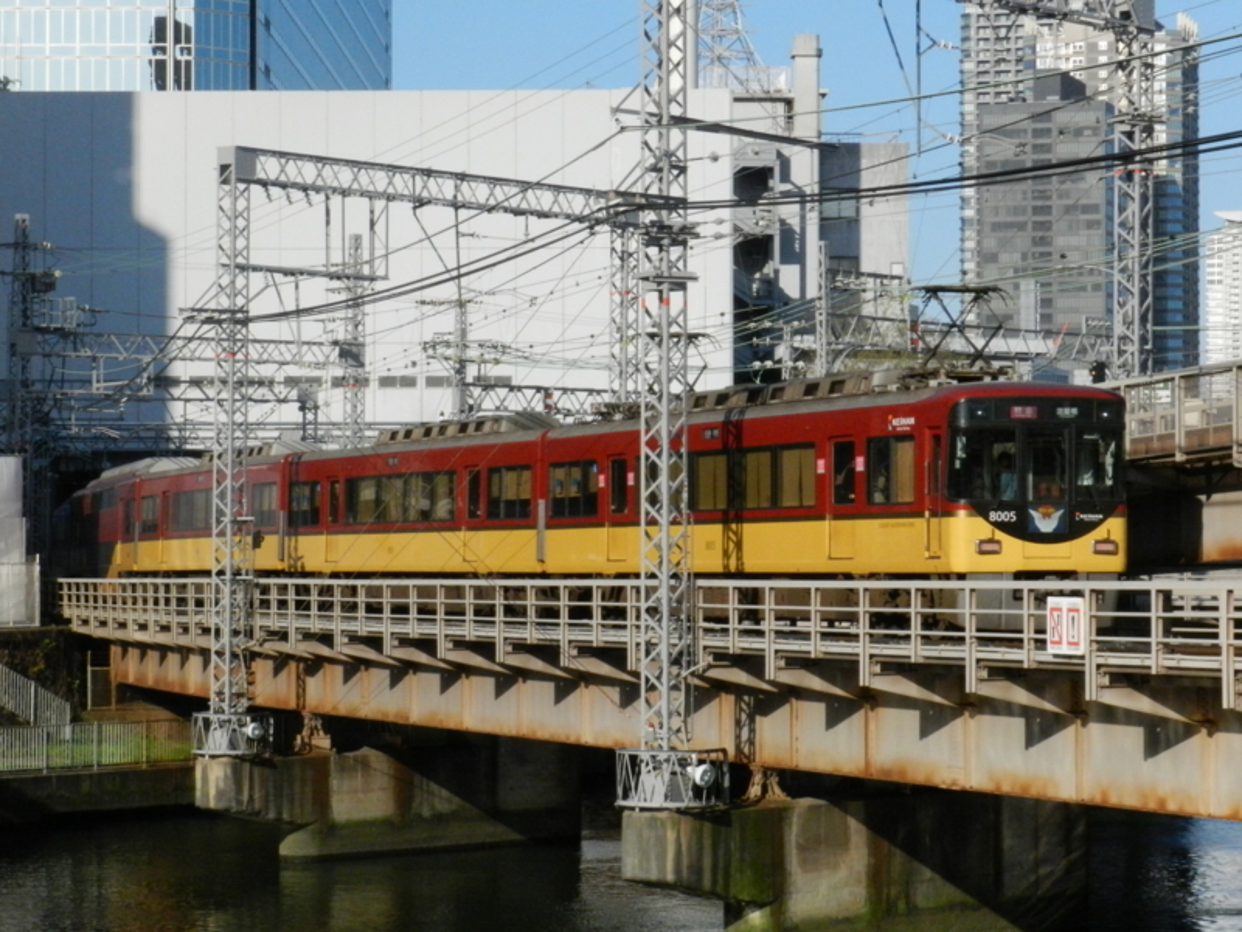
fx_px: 4126
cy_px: 466
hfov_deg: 17.1
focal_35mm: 115
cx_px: 621
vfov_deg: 12.9
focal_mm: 20.5
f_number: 8
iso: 800
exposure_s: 1/1250
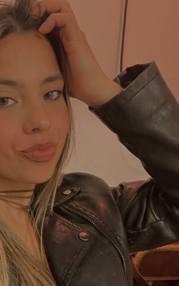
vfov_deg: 47.5
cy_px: 188
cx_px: 9
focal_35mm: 41
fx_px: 320
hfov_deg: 29.6
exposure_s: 1/17
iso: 1250
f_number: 2.2
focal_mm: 2.71
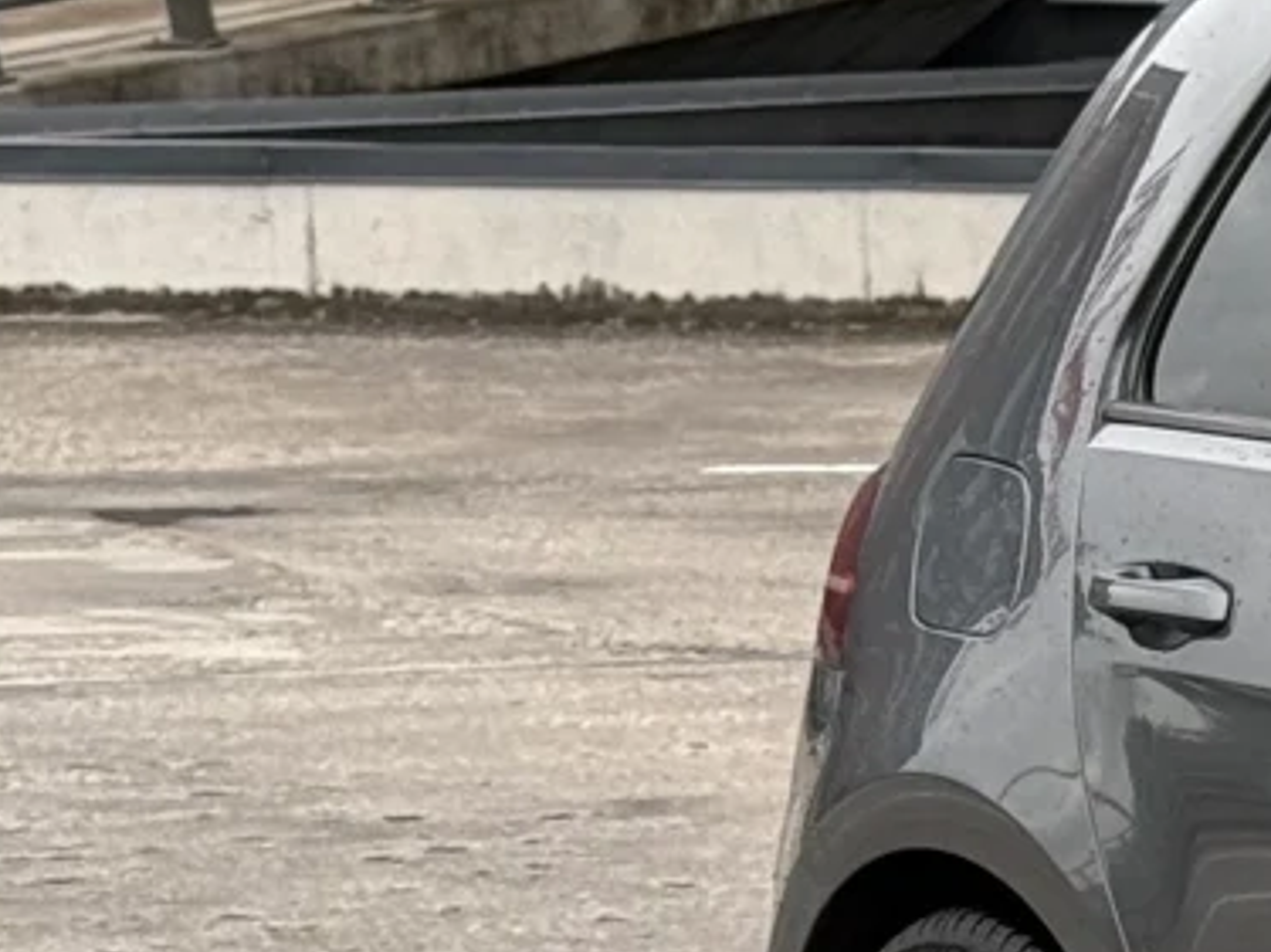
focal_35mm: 246
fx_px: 9030
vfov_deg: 6.0
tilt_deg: -6.4
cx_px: 3216
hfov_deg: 7.4
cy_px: 891
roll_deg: +0.4
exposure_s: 1/712
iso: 80
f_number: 1.78
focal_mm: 6.76
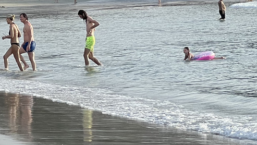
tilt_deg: +0.7
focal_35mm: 272
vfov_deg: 4.5
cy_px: -38
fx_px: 1855
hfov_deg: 7.9
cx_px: 47
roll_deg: +2.8
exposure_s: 1/521
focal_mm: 9
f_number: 2.8
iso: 32
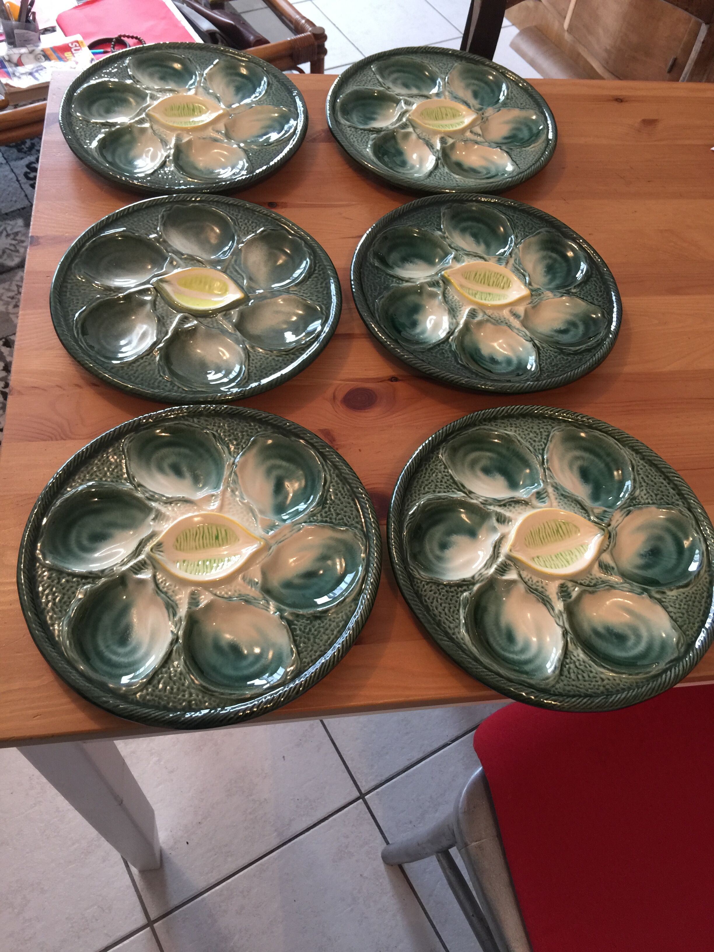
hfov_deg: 48.2
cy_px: 476
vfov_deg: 61.7
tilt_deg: -56.8
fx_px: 798
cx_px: 357
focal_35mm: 29
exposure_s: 1/17
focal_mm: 4.15
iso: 64
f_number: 2.2
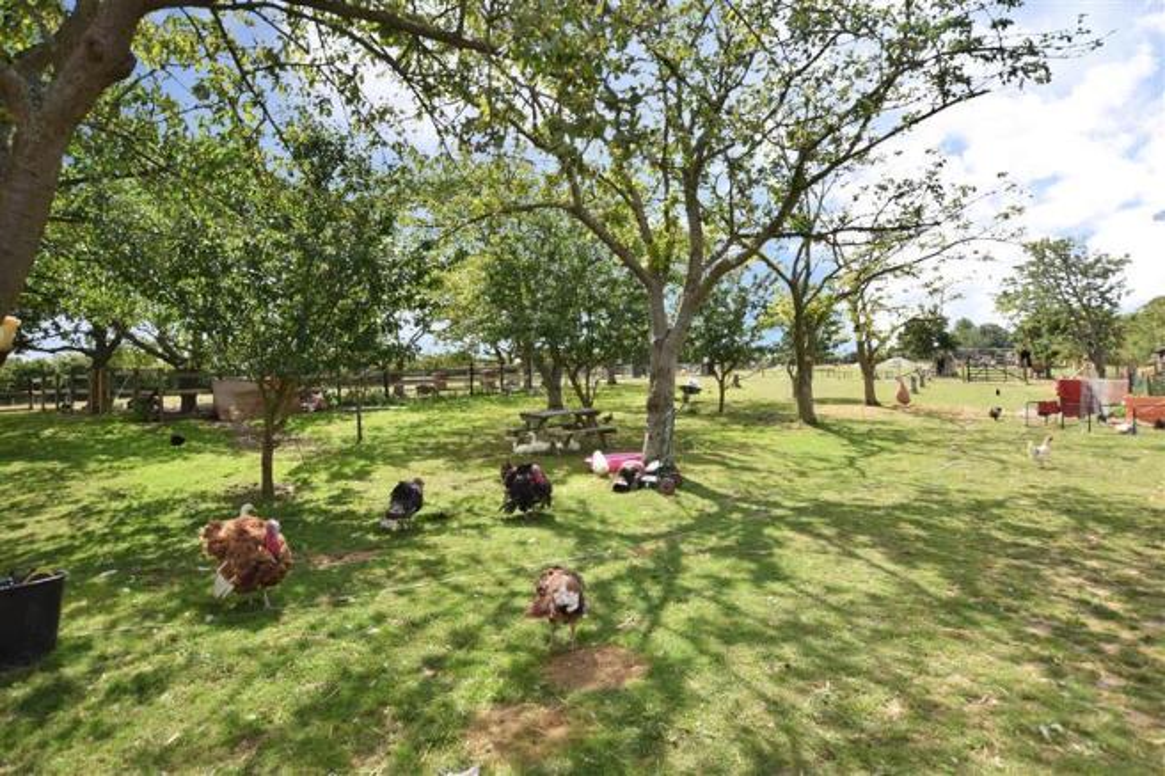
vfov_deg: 63.2
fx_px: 631
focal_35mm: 20
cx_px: 582
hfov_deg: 85.4
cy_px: 388
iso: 200
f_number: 7.1
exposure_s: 1/400
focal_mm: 13
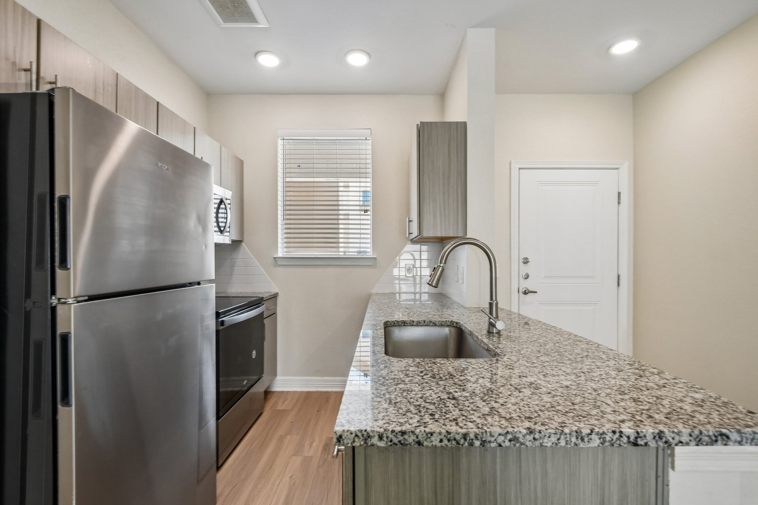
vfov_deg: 77.3
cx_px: 379
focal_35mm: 15
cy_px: 252
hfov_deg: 100.4
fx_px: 316
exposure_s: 1/15
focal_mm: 10
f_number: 8
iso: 400
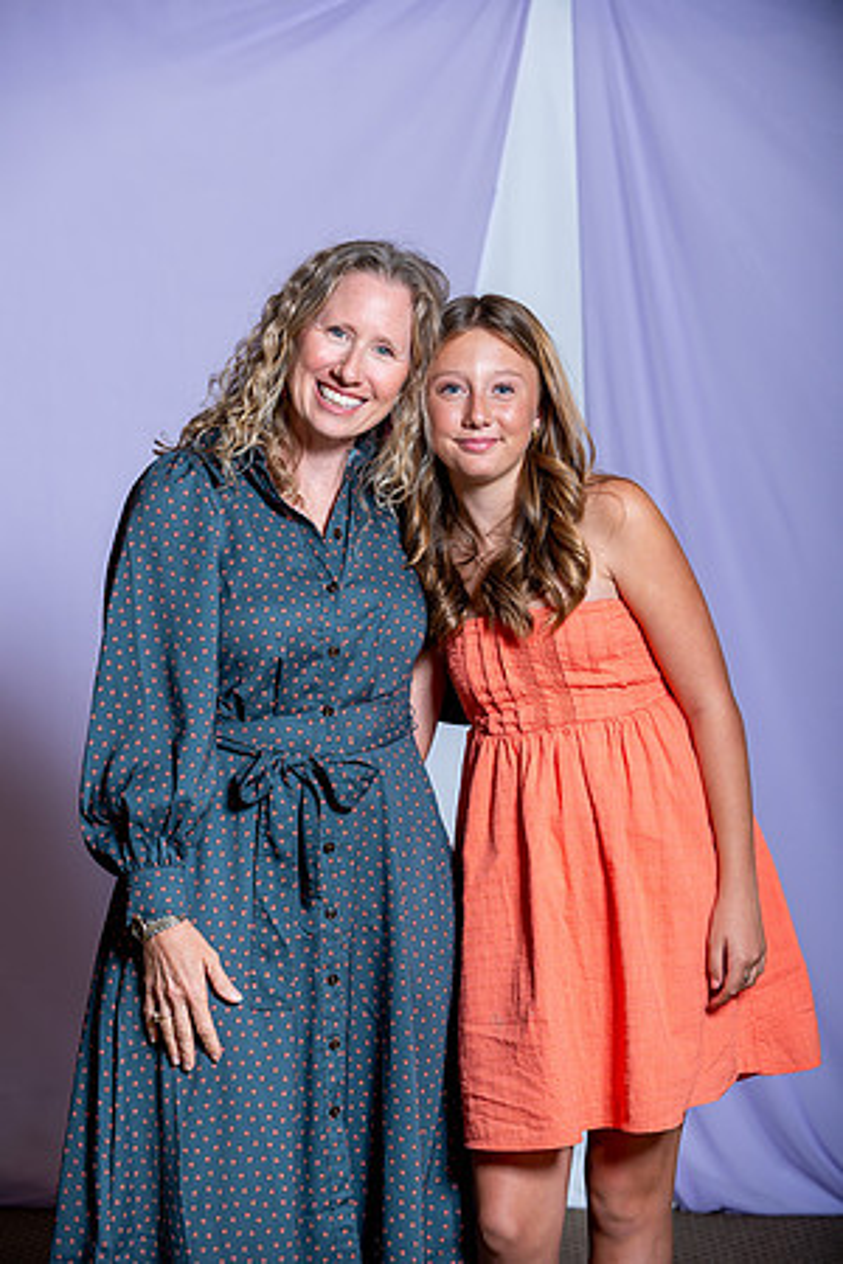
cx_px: 422
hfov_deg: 11.4
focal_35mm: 120
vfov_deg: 17.1
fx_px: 4215
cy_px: 632
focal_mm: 120
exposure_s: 1/200
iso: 200
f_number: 5.6
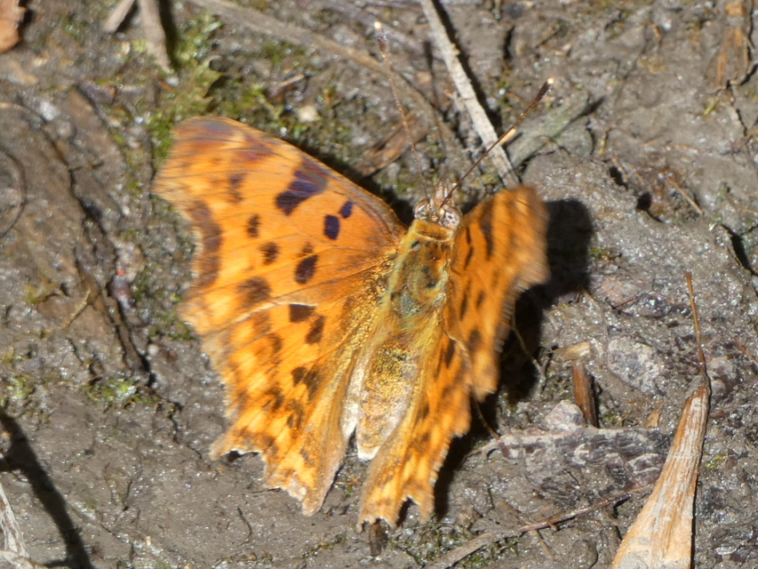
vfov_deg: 3.3
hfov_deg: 4.4
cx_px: 379
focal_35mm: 454
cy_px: 284
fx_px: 9943
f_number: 5.6
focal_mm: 81.4
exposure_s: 1/100
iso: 100
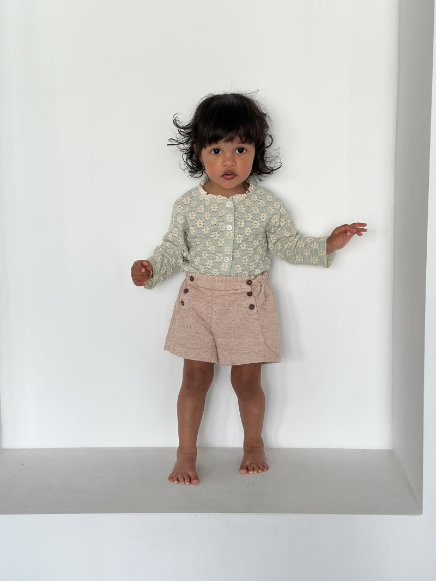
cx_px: 218
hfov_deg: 30.3
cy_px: 290
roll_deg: -0.1
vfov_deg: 39.7
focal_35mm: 48
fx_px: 806
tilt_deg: -6.9
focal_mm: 6.86
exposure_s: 1/167
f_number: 1.78
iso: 64
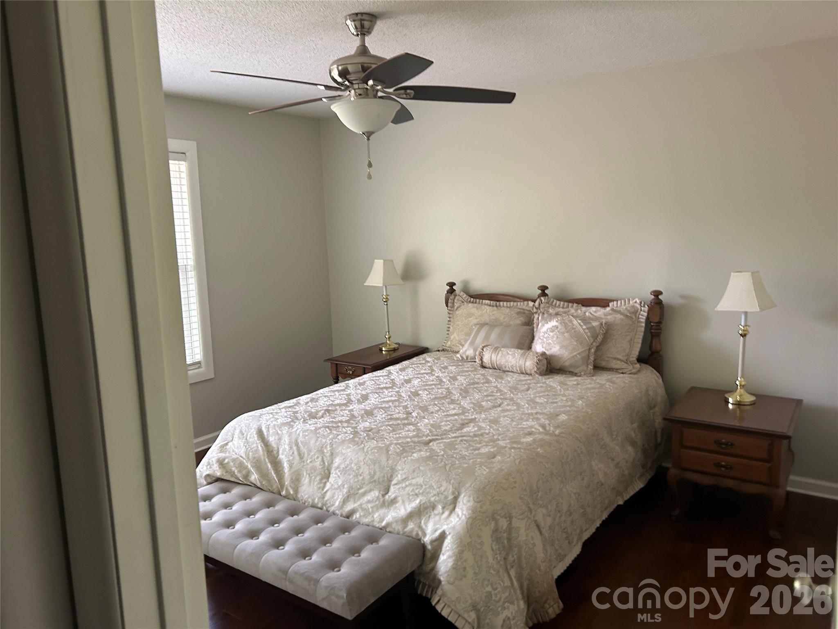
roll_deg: +1.1
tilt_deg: -8.2
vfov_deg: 53.1
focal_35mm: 26
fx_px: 629
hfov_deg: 67.3
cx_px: 419
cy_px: 314
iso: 160
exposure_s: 1/60
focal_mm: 5.7
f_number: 1.5
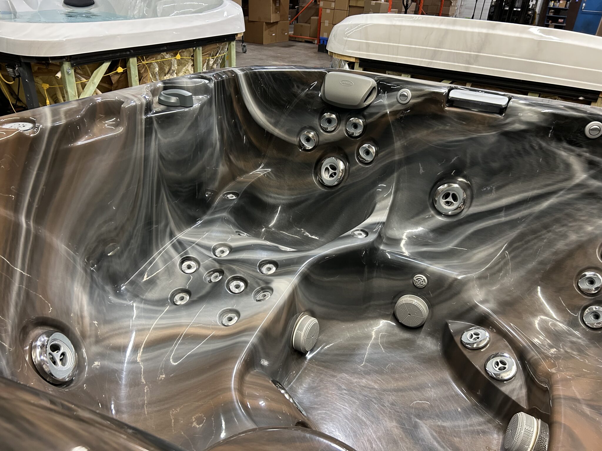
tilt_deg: -28.0
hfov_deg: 67.3
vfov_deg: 53.1
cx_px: 301
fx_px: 452
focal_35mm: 26
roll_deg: -3.8
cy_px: 226
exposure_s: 1/60
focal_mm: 5.7
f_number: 1.5
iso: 250
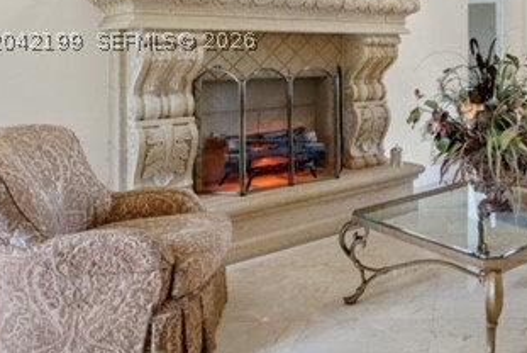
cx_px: 496
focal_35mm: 37
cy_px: 39
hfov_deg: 45.7
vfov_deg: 34.2
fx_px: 542
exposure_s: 4
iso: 200
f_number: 8
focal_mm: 18
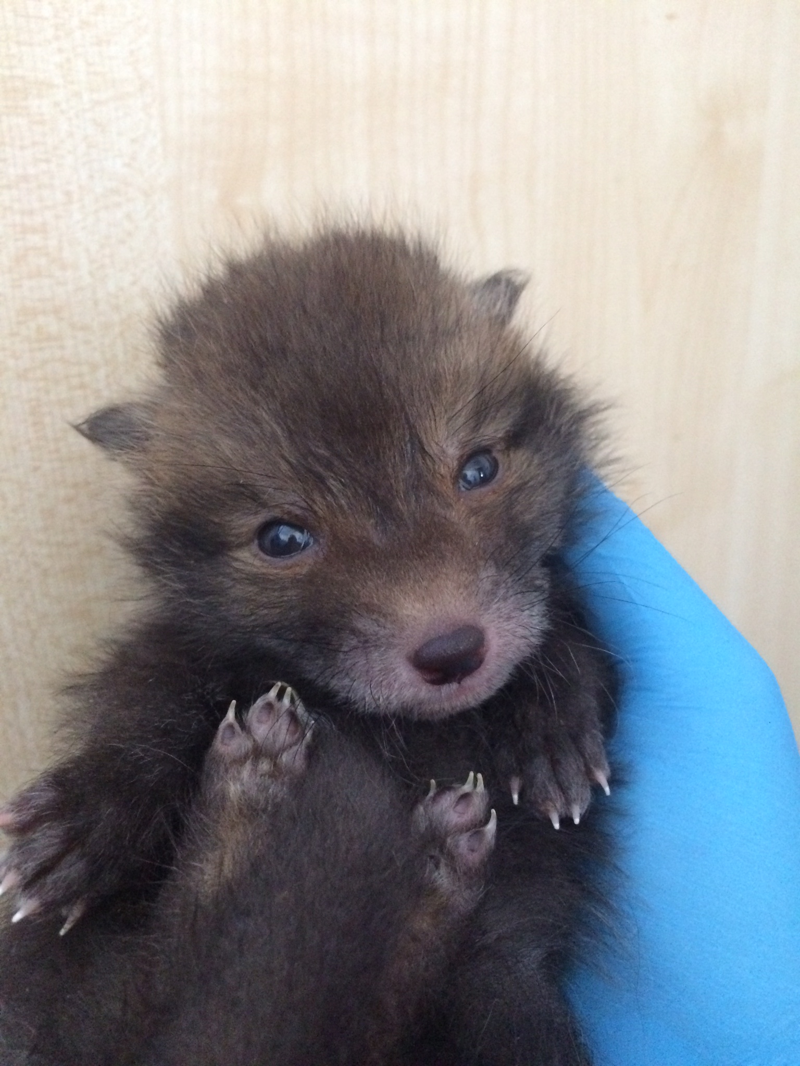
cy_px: 533
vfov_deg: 61.7
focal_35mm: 29
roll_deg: +3.4
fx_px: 894
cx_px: 400
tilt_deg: -19.5
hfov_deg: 48.2
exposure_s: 1/17
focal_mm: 4.15
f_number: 2.2
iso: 500
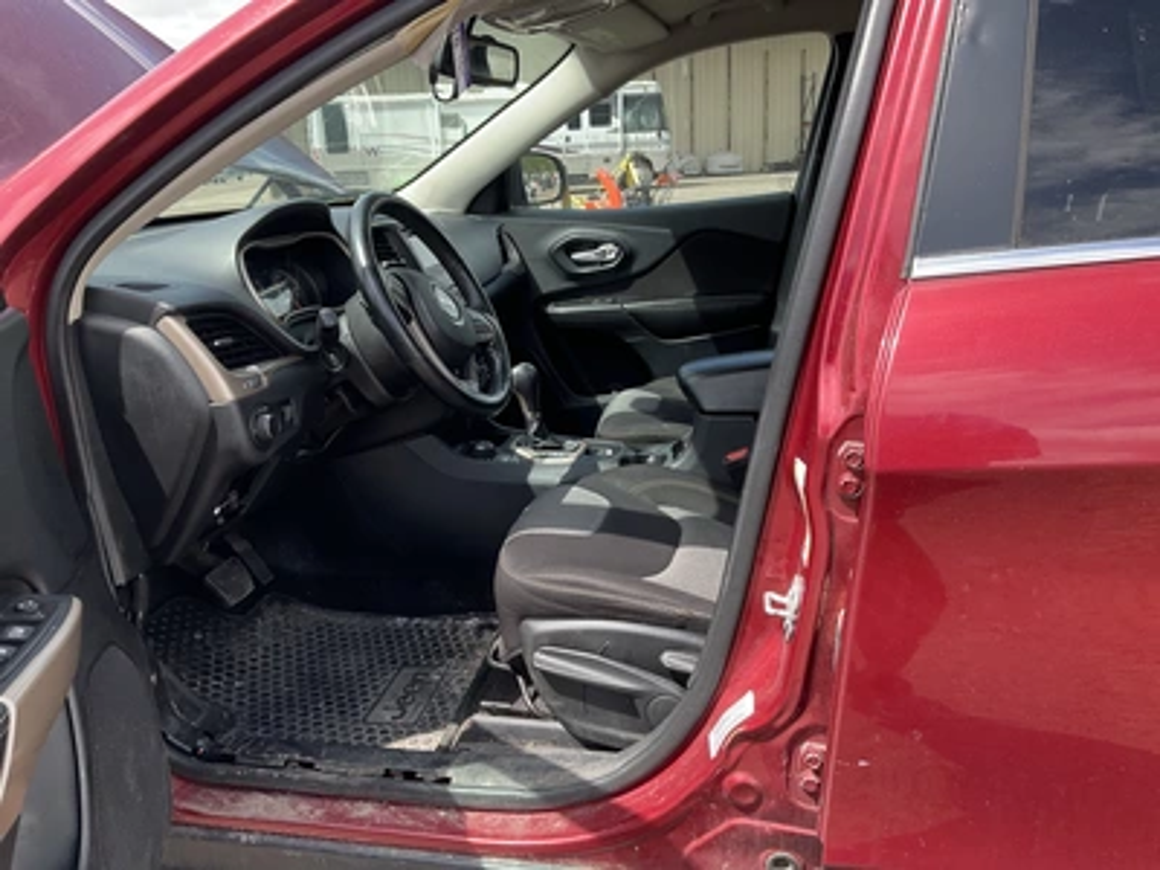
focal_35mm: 29
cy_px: 435
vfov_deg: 48.2
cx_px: 580
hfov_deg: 61.7
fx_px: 972
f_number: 1.8
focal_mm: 3
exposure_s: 1/340
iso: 25
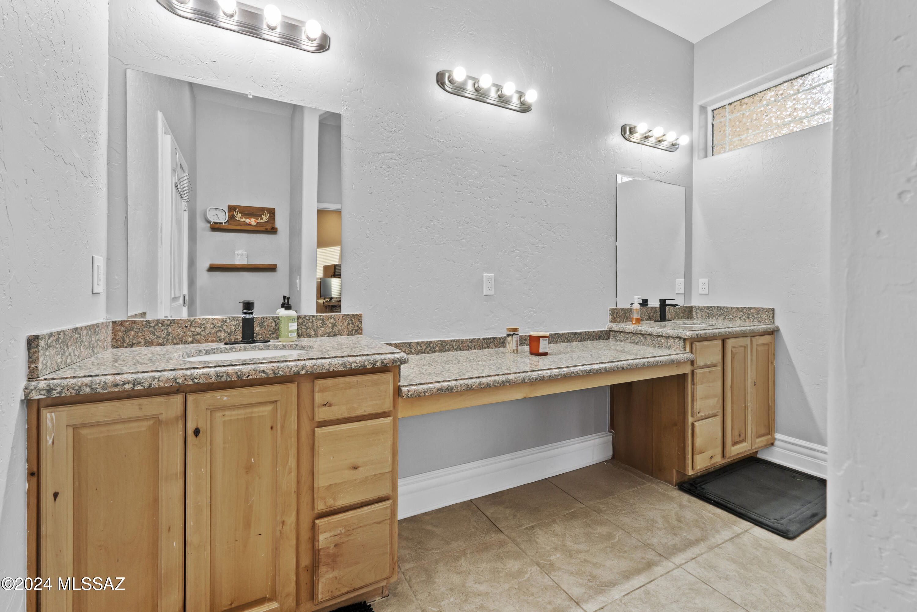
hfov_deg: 100.4
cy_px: 306
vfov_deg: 77.3
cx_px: 458
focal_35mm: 15
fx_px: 382
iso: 400
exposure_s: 1/6
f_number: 8
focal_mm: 10
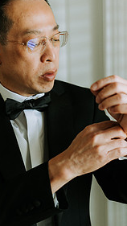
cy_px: 101
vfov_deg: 25.3
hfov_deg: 14.4
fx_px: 503
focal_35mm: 84
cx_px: 70
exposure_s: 1/320
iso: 1250
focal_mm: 50
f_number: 2.8
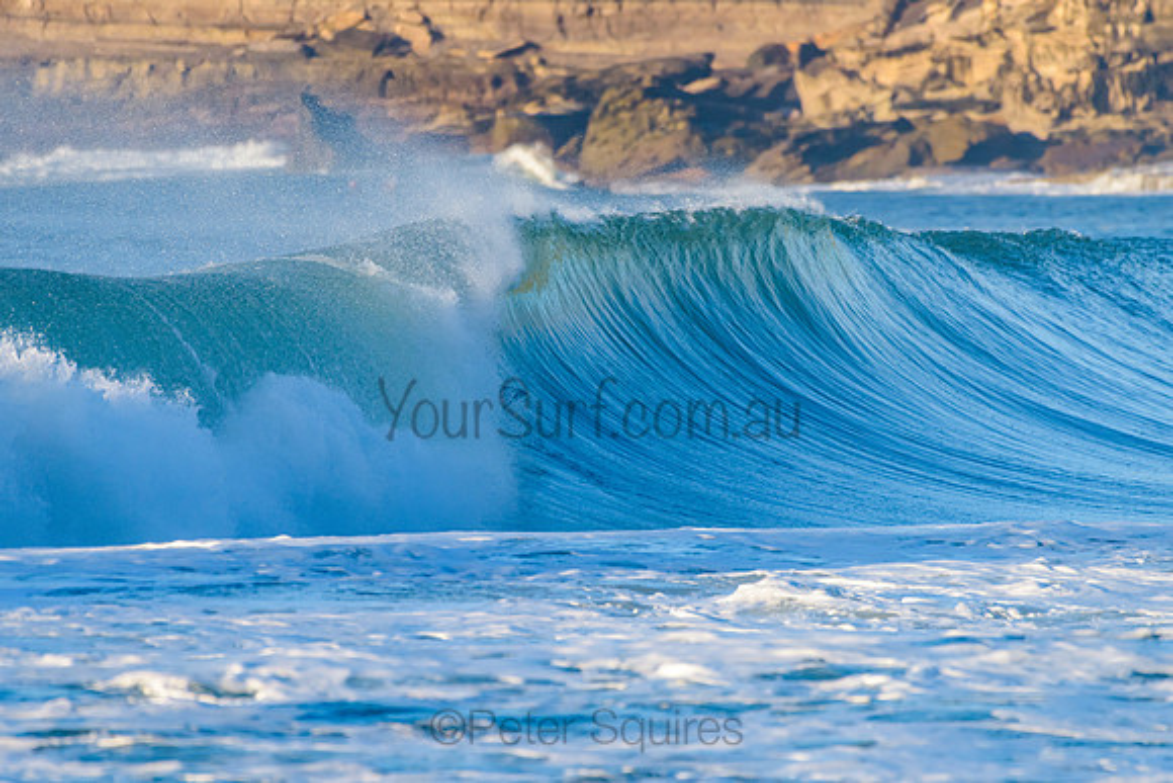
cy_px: 391
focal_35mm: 608
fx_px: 19815
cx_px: 586
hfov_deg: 3.4
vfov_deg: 2.3
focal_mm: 500
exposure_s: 1/2000
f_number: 5.6
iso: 360
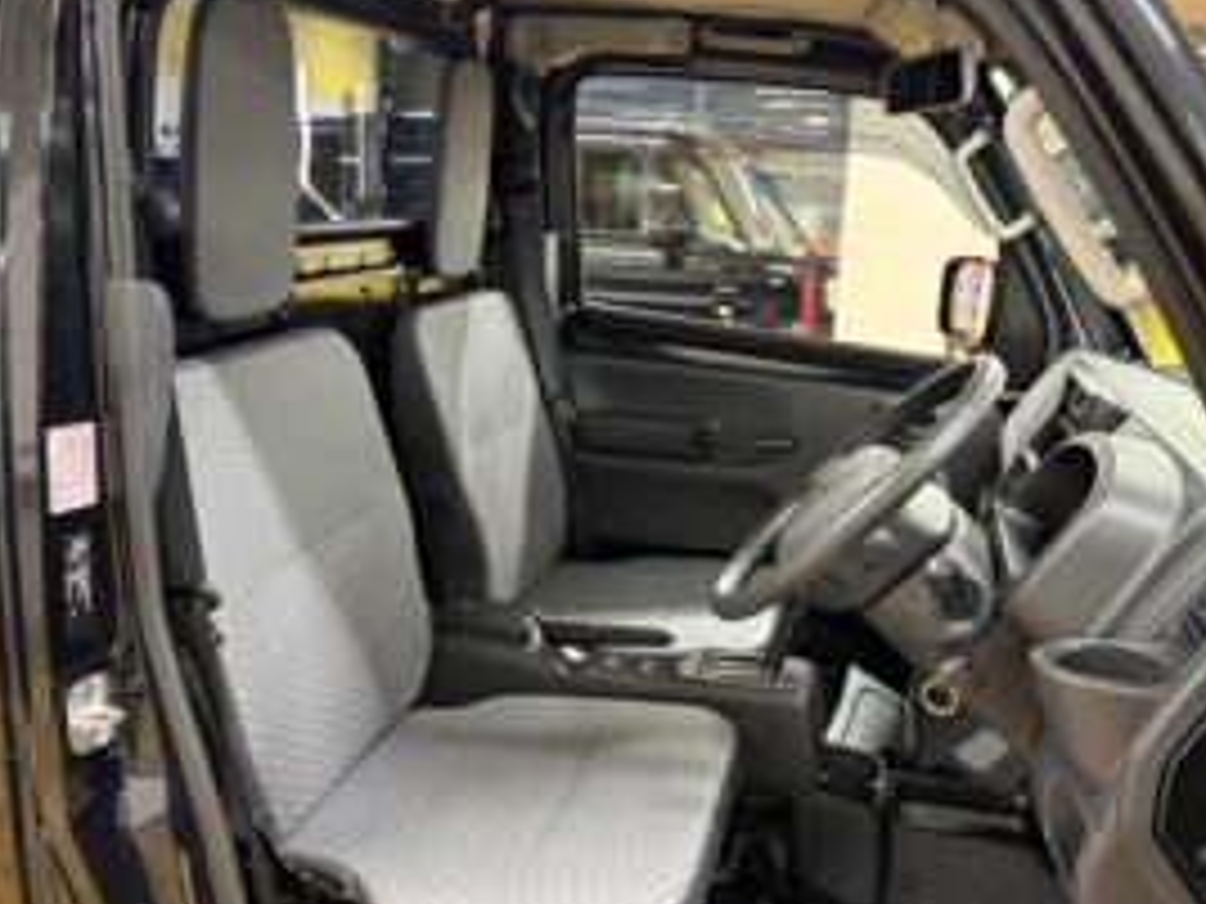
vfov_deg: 41.8
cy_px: 488
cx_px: 608
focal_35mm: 34
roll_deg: -0.7
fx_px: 1185
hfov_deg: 54.0
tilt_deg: -13.7
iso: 500
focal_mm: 5.96
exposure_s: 1/33
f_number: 1.6
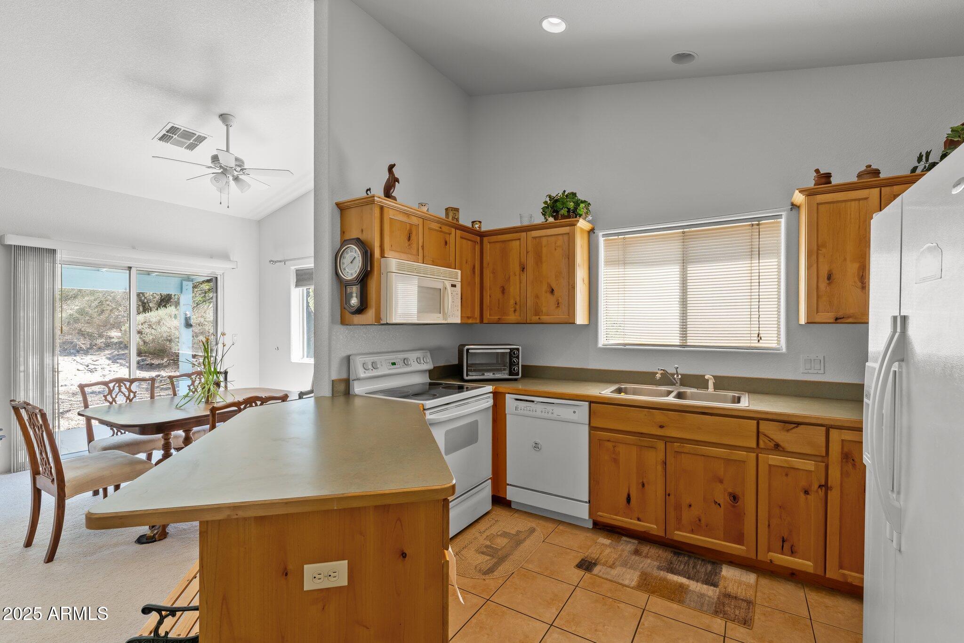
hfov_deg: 97.5
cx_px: 482
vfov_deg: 74.4
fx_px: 423
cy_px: 322
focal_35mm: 16
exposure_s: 1/15
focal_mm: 15.8
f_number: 8
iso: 400
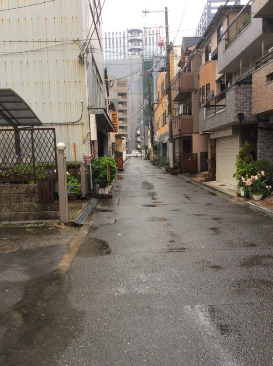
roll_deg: +2.3
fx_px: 337
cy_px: 183
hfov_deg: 44.1
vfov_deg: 56.9
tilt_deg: -5.1
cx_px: 136
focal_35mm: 32
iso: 50
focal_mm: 3.3
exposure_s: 1/60
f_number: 2.4
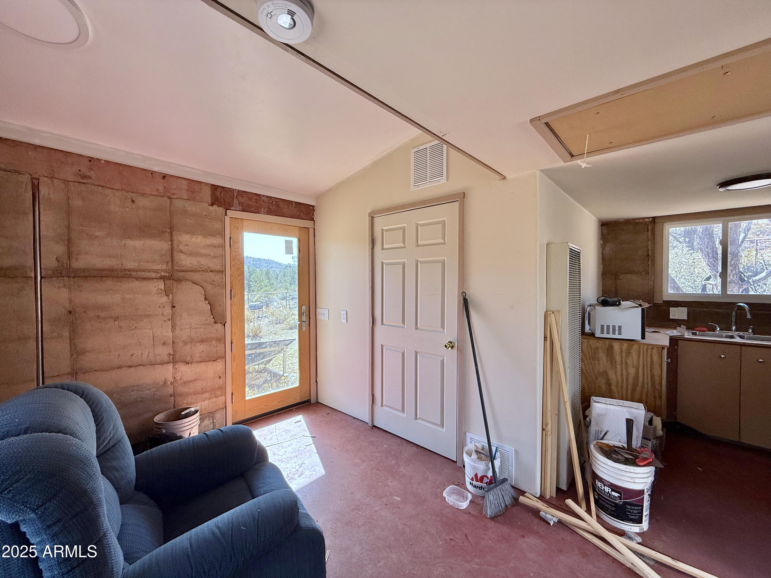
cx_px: 386
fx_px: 312
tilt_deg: -1.3
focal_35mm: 14
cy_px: 289
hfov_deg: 102.1
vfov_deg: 85.7
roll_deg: +0.3
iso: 64
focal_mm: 2.22
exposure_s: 1/161
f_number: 2.2
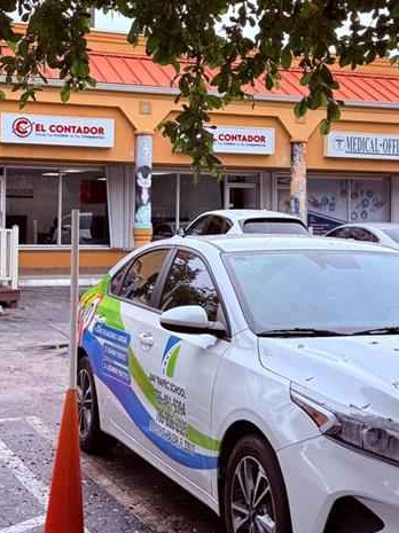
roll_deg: -1.0
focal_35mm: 62
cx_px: 219
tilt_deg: +0.8
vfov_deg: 31.1
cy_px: 202
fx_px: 954
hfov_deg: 23.6
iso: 80
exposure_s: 1/813
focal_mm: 6.76
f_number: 1.78
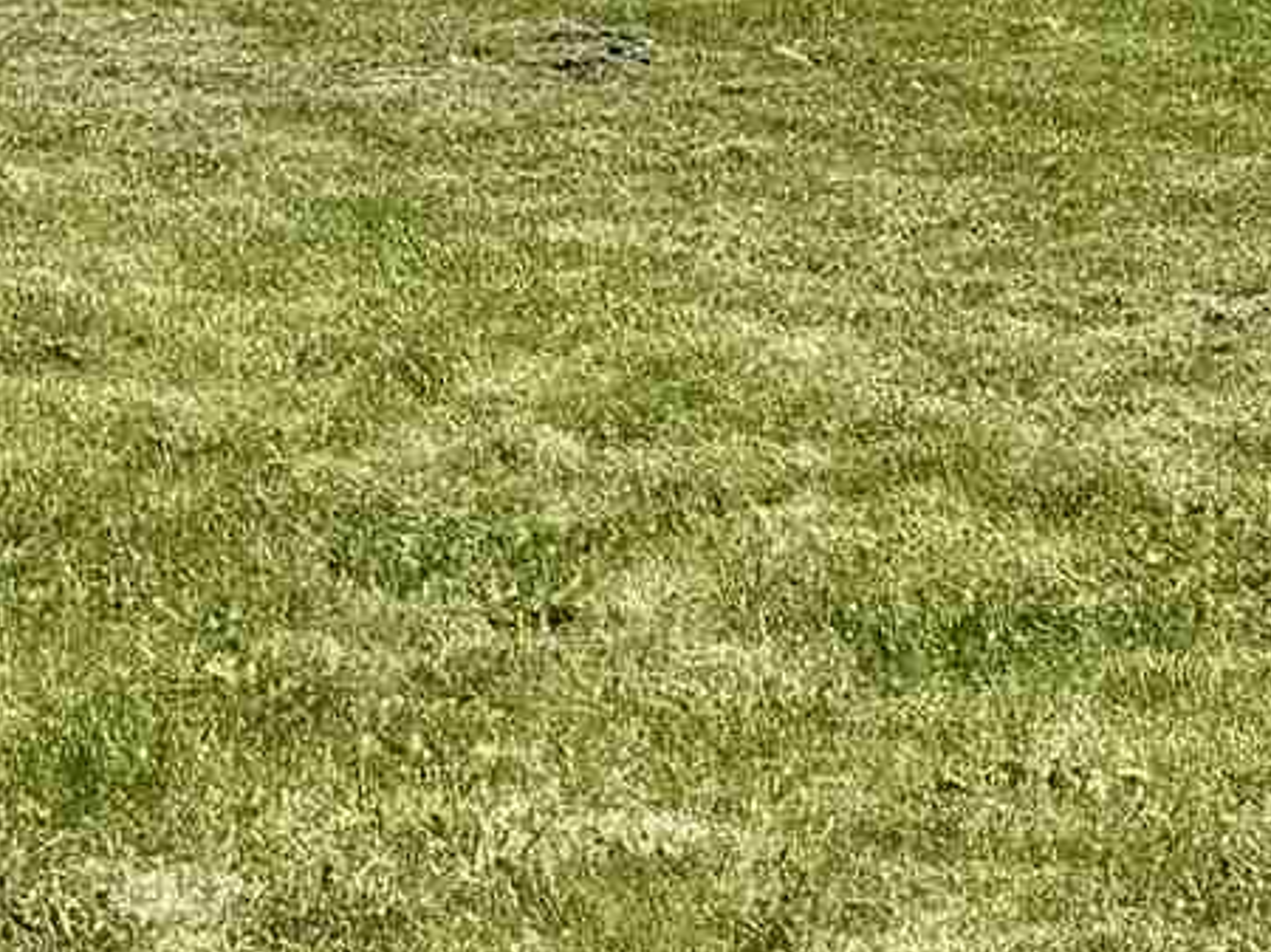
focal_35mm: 164
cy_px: 243
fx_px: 6018
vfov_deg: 9.0
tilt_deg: -7.6
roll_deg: +2.8
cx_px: 1553
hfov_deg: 11.8
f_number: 1.78
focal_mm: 6.76
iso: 80
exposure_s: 1/7353
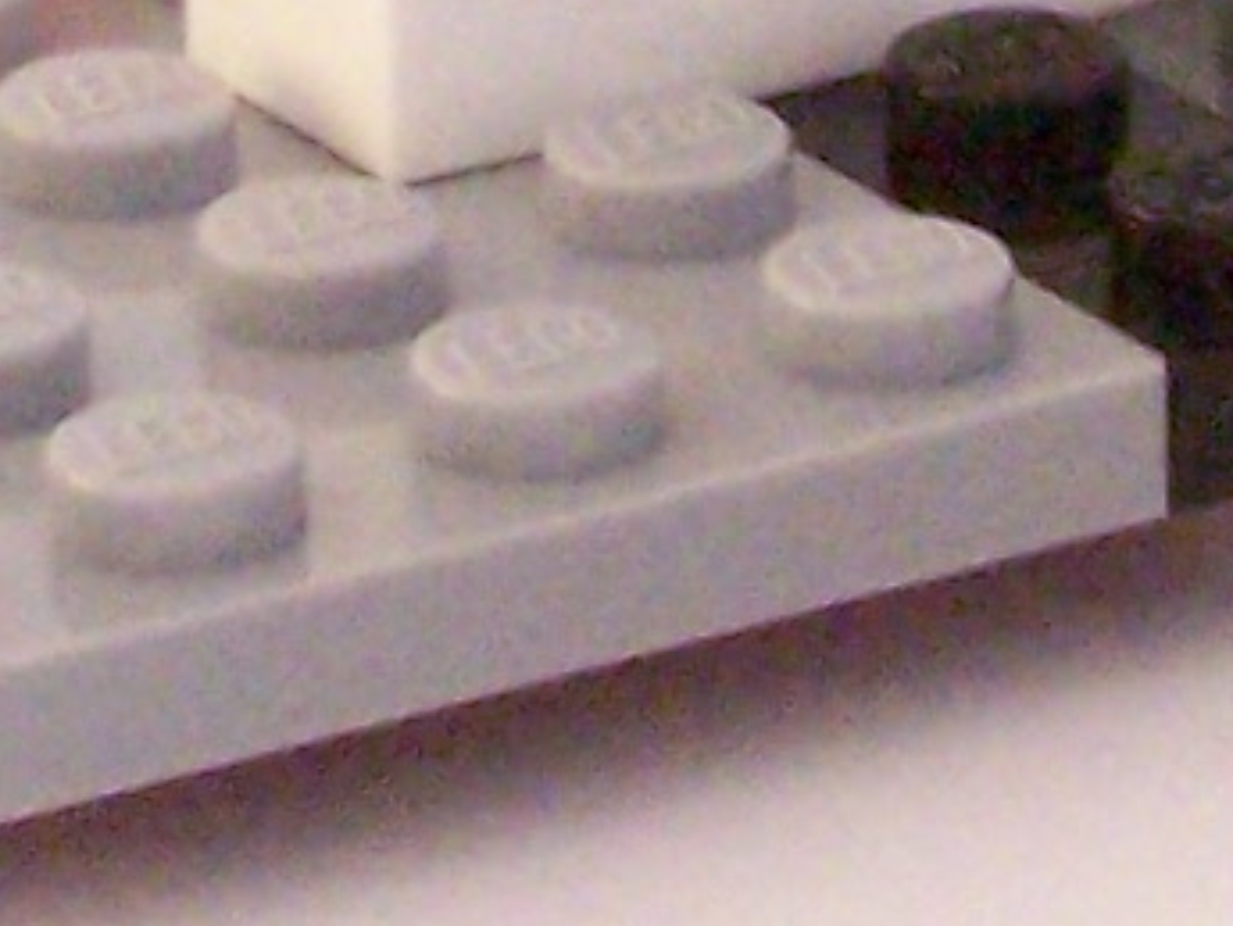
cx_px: 679
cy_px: -1044
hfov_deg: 4.1
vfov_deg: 3.1
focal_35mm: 478
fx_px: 17032
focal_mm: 10.7
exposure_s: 1/8
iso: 400
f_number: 6.3
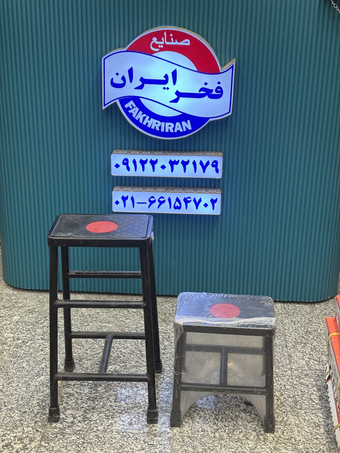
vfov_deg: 36.8
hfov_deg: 28.0
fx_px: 681
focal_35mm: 52
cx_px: 170
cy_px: 226
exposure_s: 1/100
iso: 32
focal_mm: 5.96
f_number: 1.6
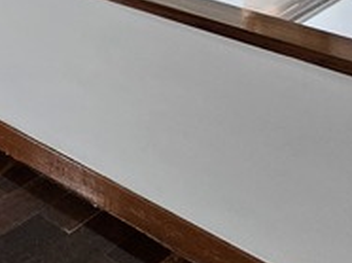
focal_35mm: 56
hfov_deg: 17.9
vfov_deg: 19.4
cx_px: -396
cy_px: -212
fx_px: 569
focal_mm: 2.2
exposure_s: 1/60
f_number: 2.2
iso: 80
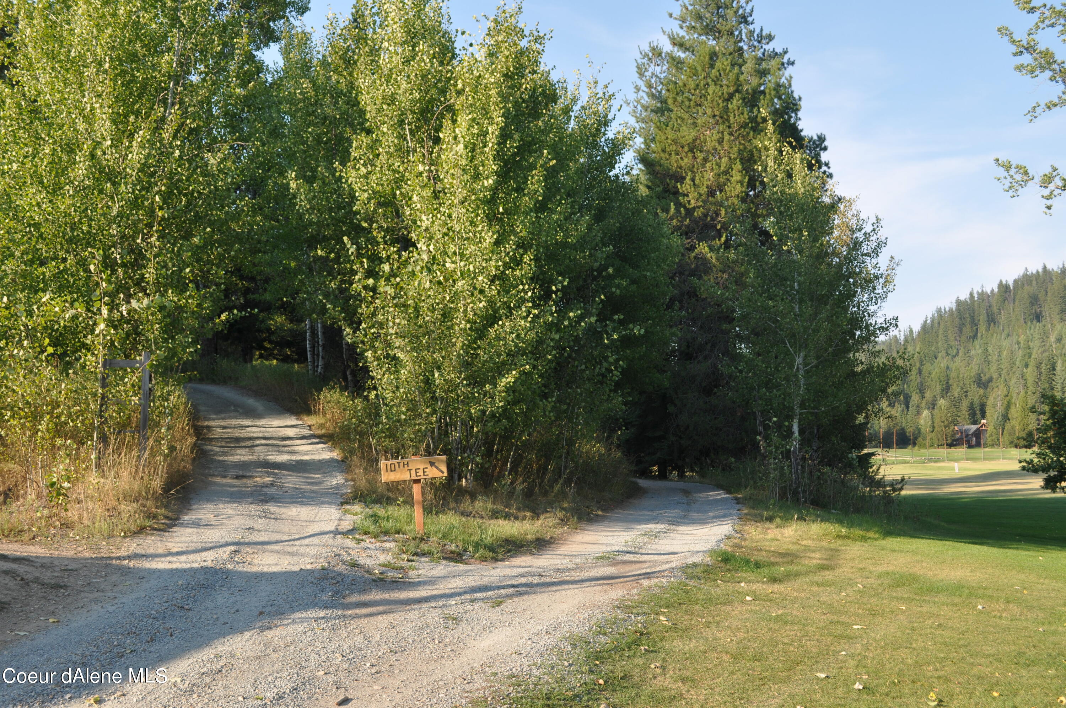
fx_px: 1065
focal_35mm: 36
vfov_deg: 36.8
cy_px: 354
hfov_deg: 53.2
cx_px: 533
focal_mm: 24
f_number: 8
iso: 200
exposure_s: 1/200
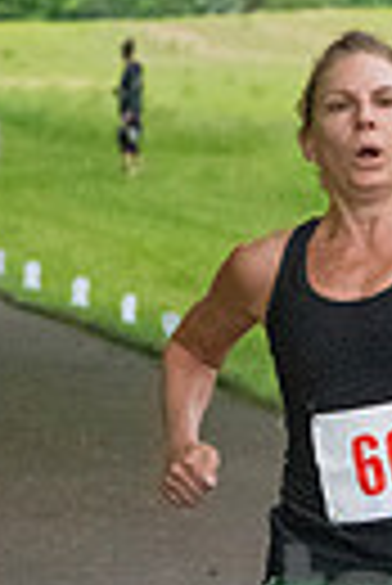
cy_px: 666
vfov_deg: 4.4
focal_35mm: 466
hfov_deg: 3.0
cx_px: 390
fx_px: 7591
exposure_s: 1/1250
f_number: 5.6
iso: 6400
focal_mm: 90
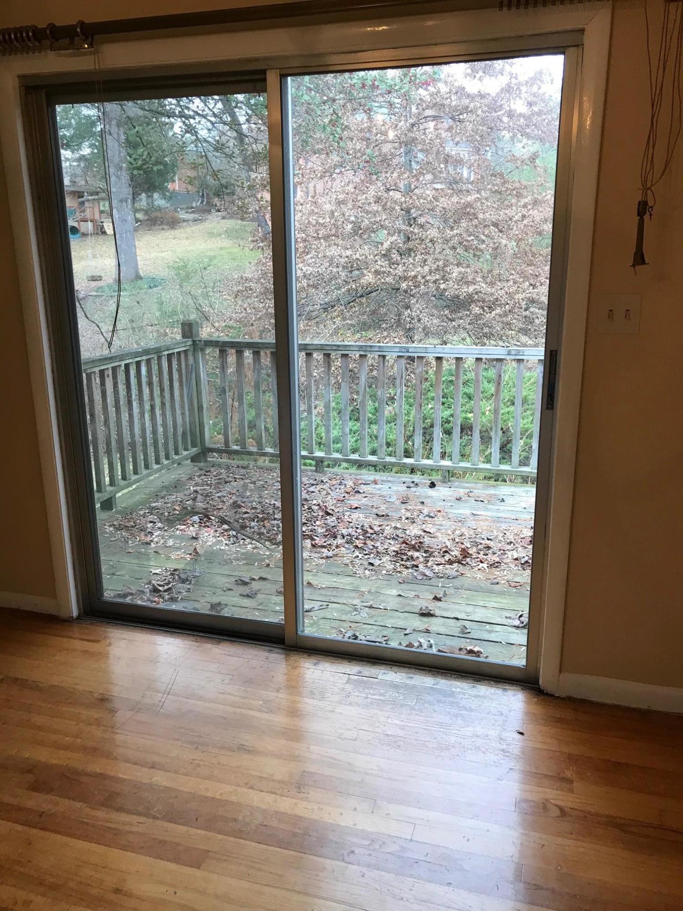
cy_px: 456
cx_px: 342
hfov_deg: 49.7
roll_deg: +1.3
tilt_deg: -15.1
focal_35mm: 28
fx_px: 737
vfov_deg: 63.4
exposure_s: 1/30
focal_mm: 3.99
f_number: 1.8
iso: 20
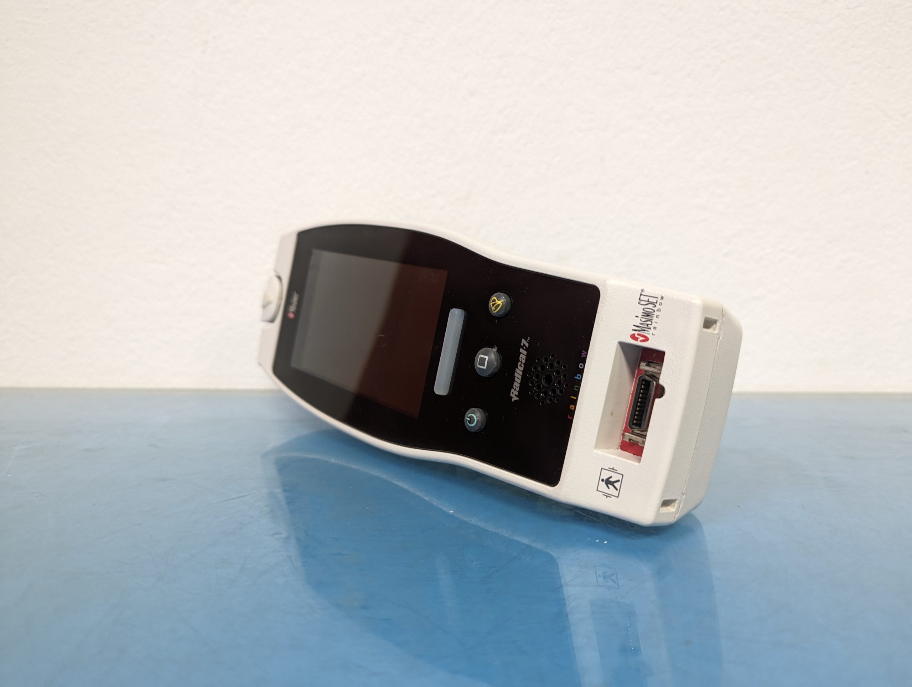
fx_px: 633
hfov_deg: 71.5
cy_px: 344
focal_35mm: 24
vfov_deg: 56.9
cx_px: 456
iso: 148
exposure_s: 1/23.8
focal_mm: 6.81
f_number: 1.85
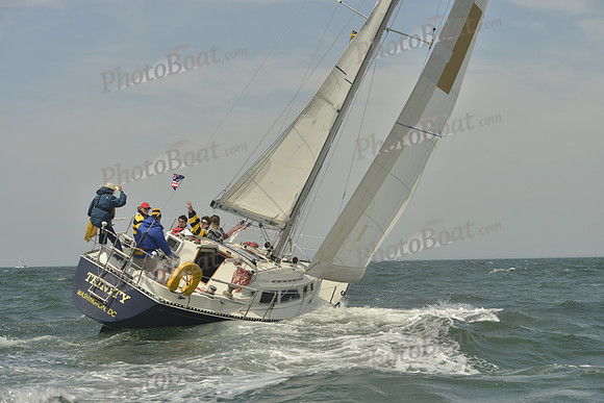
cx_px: 302
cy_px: 202
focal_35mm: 70
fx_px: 1175
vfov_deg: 19.5
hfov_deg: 28.8
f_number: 8
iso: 200
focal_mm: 70
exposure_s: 1/1250
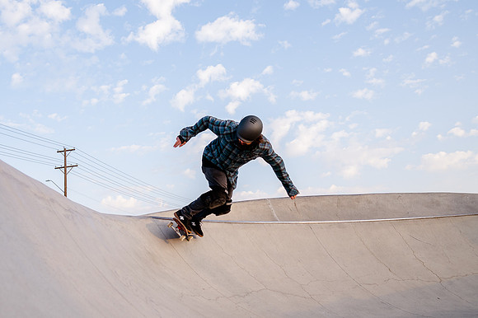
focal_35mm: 38
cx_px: 188
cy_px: 172
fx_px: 507
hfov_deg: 50.1
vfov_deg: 34.8
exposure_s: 1/800
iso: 800
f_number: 5
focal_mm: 30
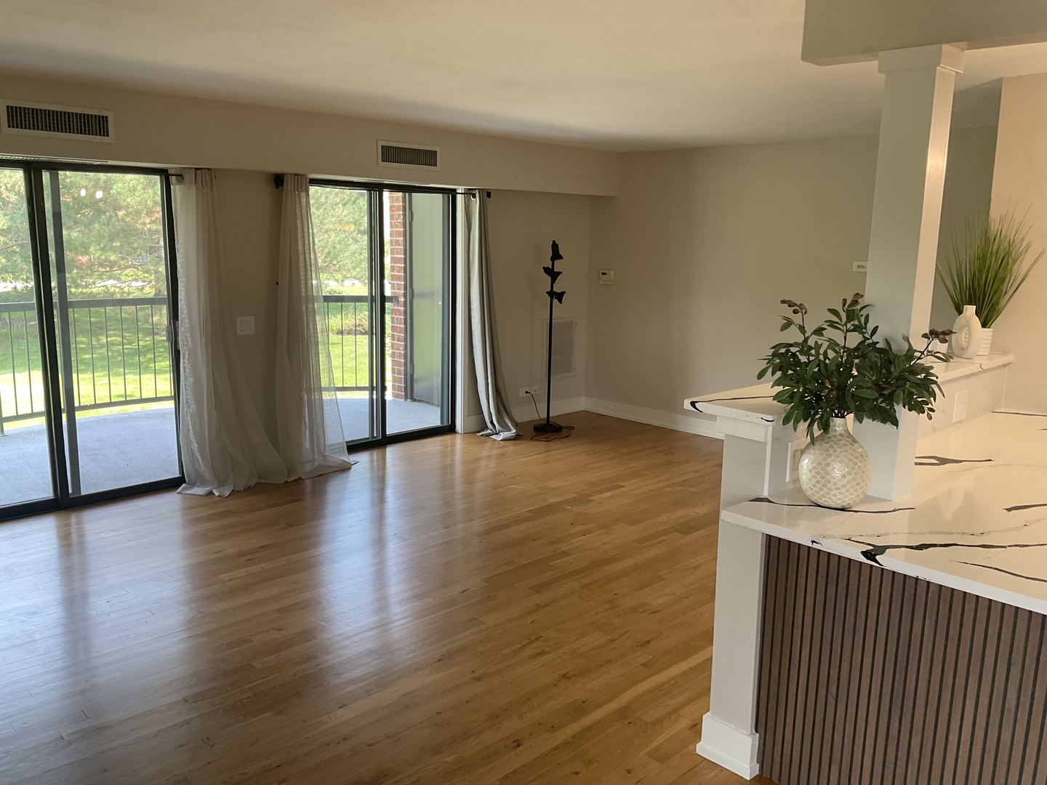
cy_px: 392
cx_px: 524
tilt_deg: -13.1
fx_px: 877
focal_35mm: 29
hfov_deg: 61.7
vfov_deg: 48.2
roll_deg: -1.0
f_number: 1.8
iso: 40
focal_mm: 3
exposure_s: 1/60
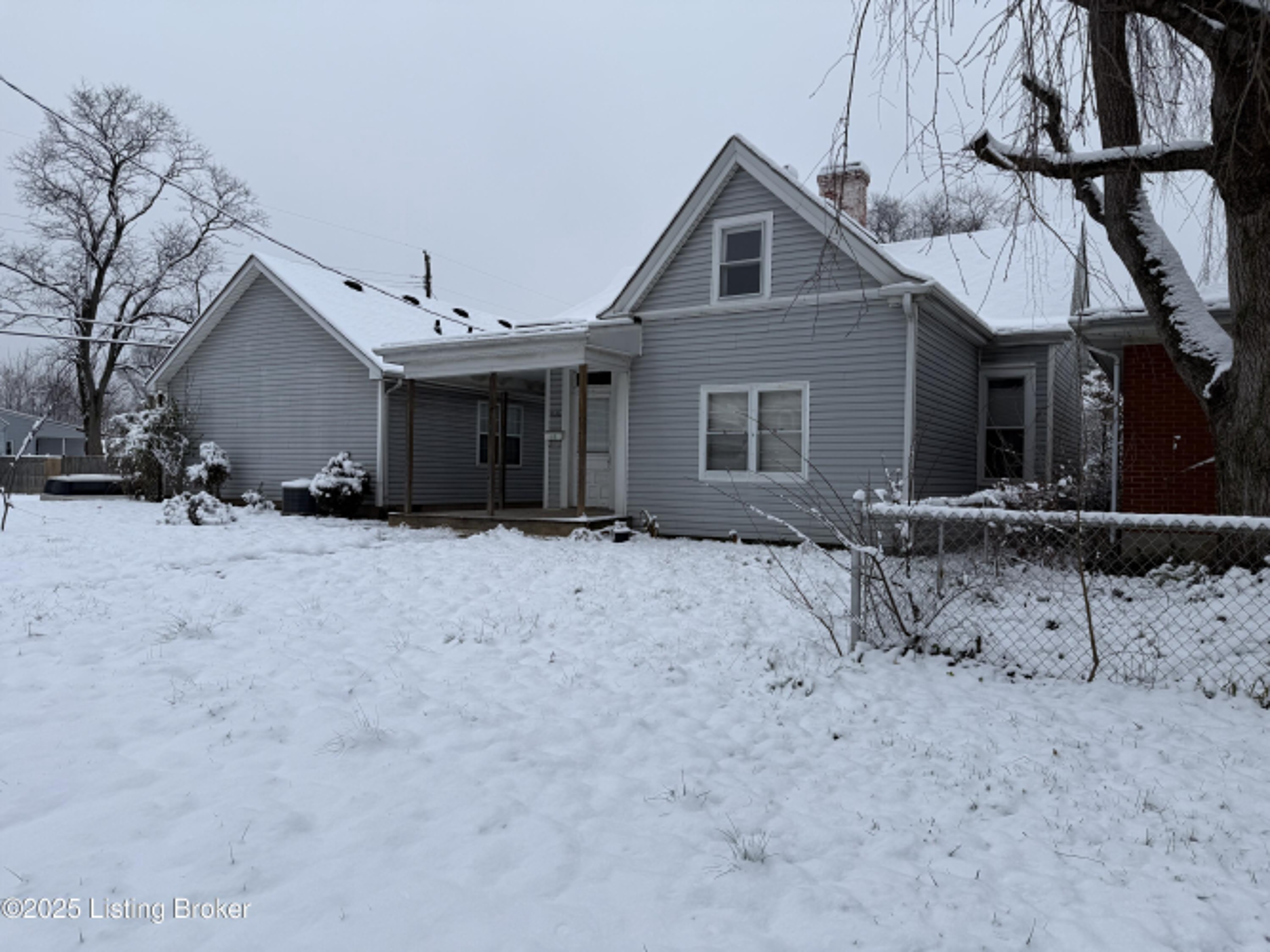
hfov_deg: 71.6
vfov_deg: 56.8
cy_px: 476
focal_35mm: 24
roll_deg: -0.2
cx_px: 635
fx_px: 880
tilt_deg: -0.1
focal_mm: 6.76
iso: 80
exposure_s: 1/1410
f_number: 1.78
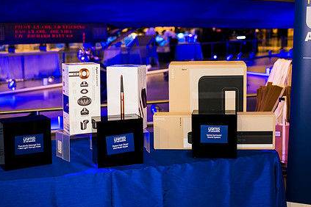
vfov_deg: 28.1
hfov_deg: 41.1
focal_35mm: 48
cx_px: 160
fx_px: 415
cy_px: 94
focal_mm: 35
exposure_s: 1/50
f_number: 2
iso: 560
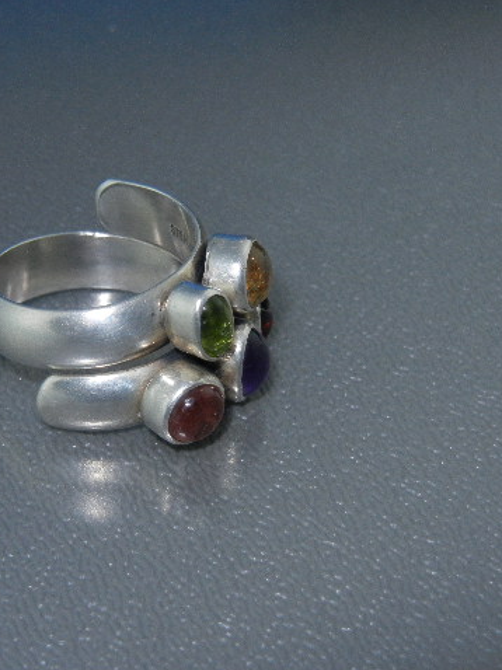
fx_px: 1529
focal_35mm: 79
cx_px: 157
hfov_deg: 18.6
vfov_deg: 24.7
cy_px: 335
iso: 474
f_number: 8
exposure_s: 1/30
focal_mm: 10.6
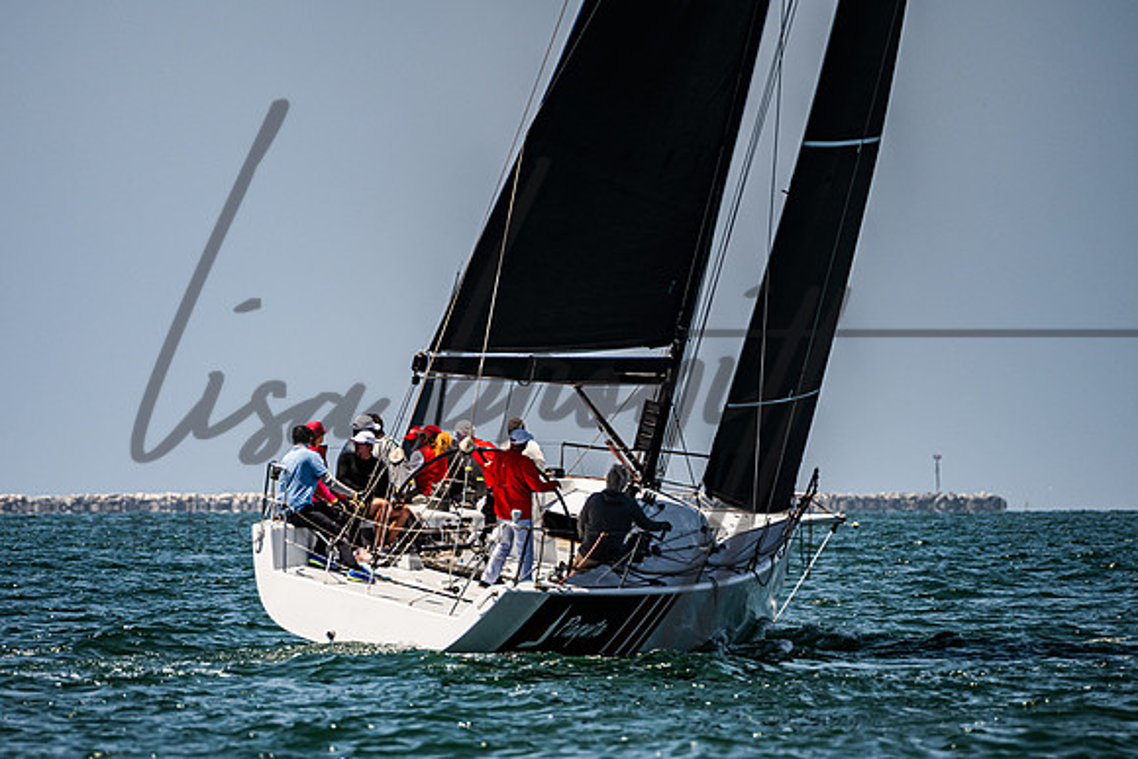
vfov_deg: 2.6
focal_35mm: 533
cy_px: 466
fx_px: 16843
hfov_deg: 3.9
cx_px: 507
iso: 400
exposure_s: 1/2000
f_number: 8
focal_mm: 400
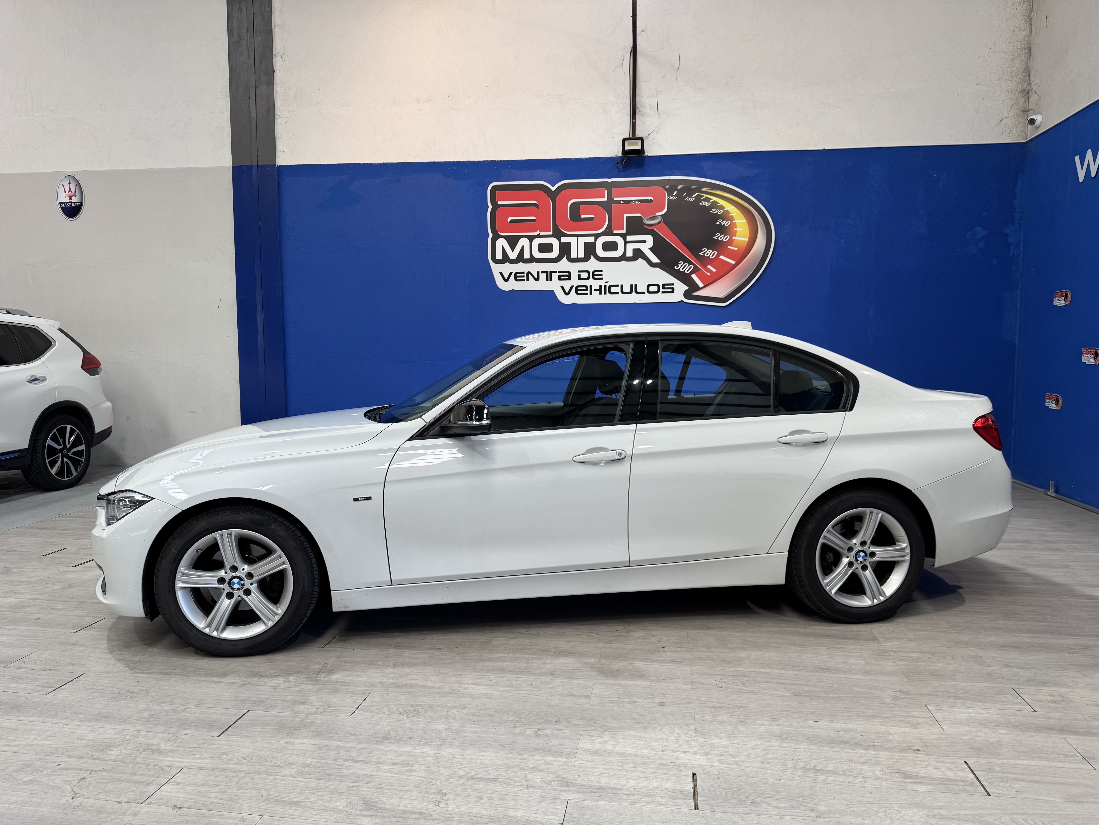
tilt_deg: -5.0
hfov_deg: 71.6
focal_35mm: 24
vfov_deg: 56.8
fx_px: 762
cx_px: 550
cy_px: 412
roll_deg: +0.1
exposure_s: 1/100
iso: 64
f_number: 1.78
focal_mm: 6.76
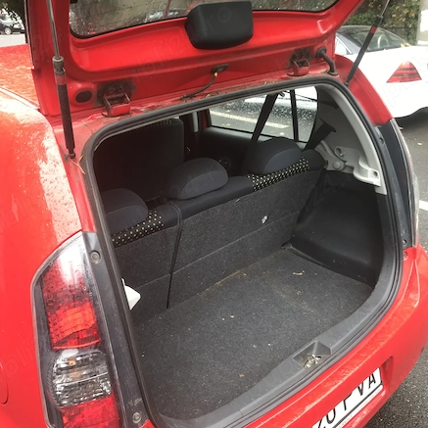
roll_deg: +3.9
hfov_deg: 48.4
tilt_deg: -19.5
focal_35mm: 34
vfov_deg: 48.5
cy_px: 213
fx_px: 476
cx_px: 238
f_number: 1.8
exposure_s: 1/100
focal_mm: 3.99
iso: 25
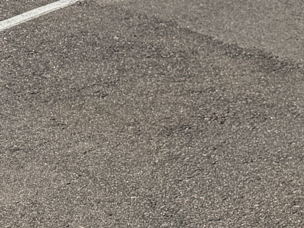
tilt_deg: -22.5
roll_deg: -2.0
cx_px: 717
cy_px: 130
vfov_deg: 12.7
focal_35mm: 117
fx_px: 1028
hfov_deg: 13.0
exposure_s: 1/5714
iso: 125
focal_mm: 6.76
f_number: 1.78
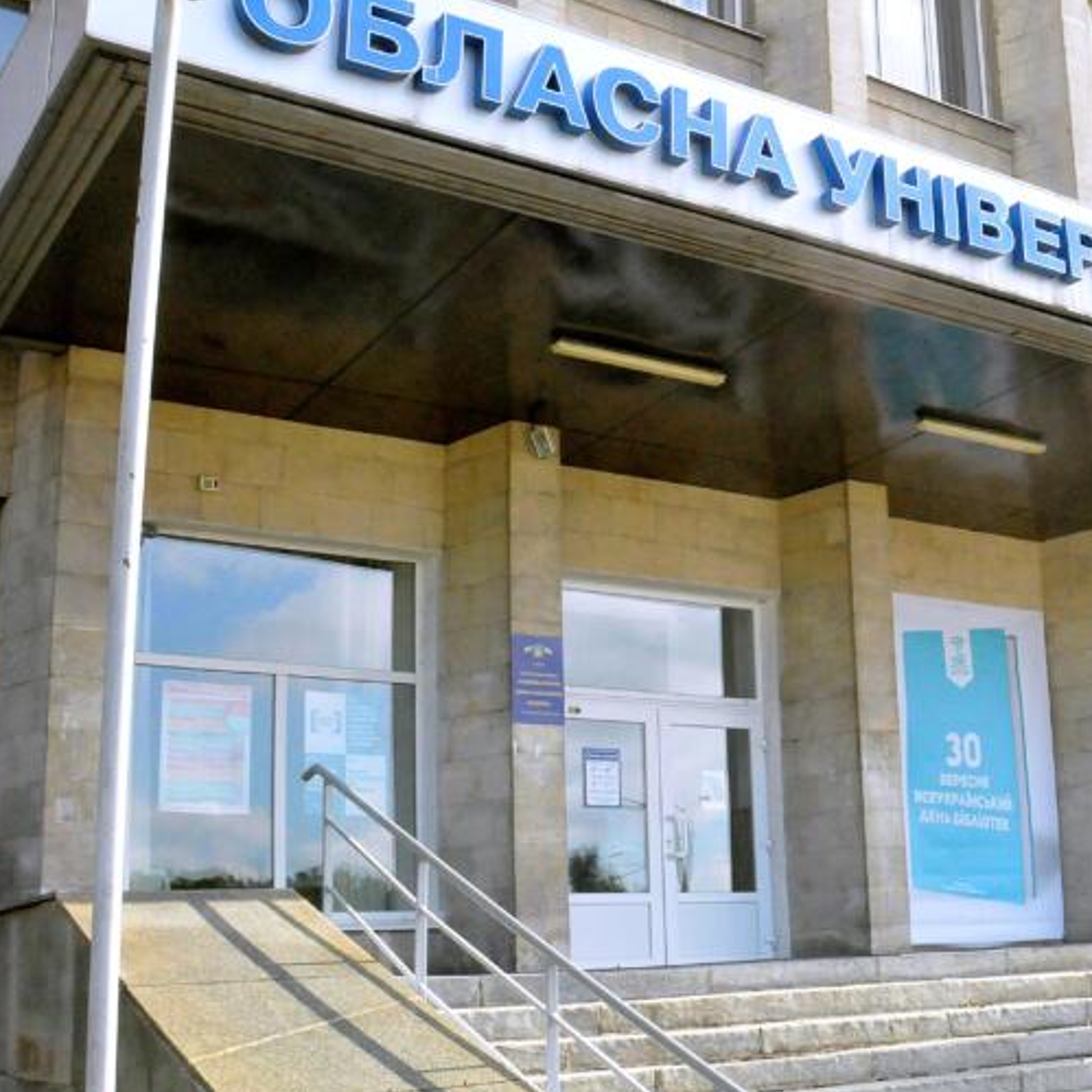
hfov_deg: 34.8
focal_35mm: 47
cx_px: 888
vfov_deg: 36.1
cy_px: 569
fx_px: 1677
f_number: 22
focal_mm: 18
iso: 3200
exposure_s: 1/400
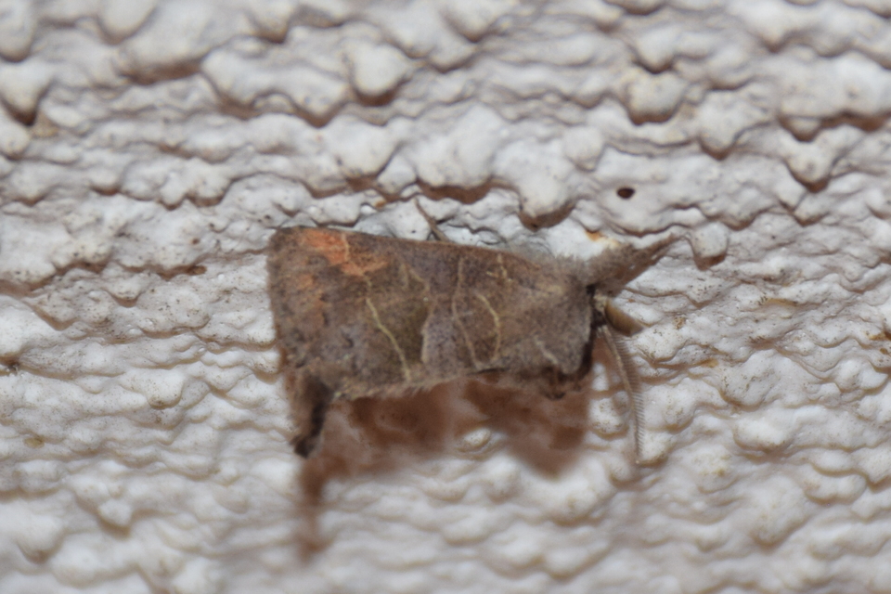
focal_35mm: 210
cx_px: 446
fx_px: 5197
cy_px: 297
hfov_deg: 9.8
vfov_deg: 6.5
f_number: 5.6
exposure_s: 1/60
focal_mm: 140
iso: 320
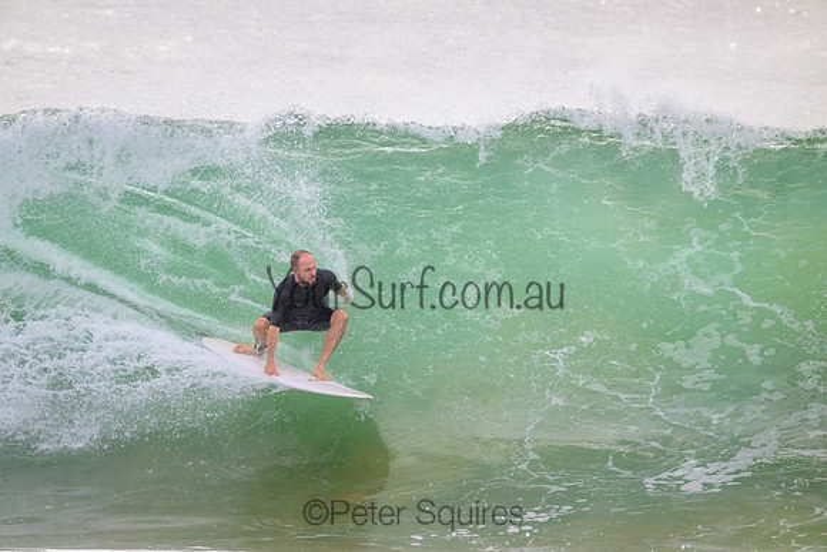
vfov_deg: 1.7
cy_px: 276
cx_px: 414
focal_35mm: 800
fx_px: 18381
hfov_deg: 2.6
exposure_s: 1/2000
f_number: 11
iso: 1400
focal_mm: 800
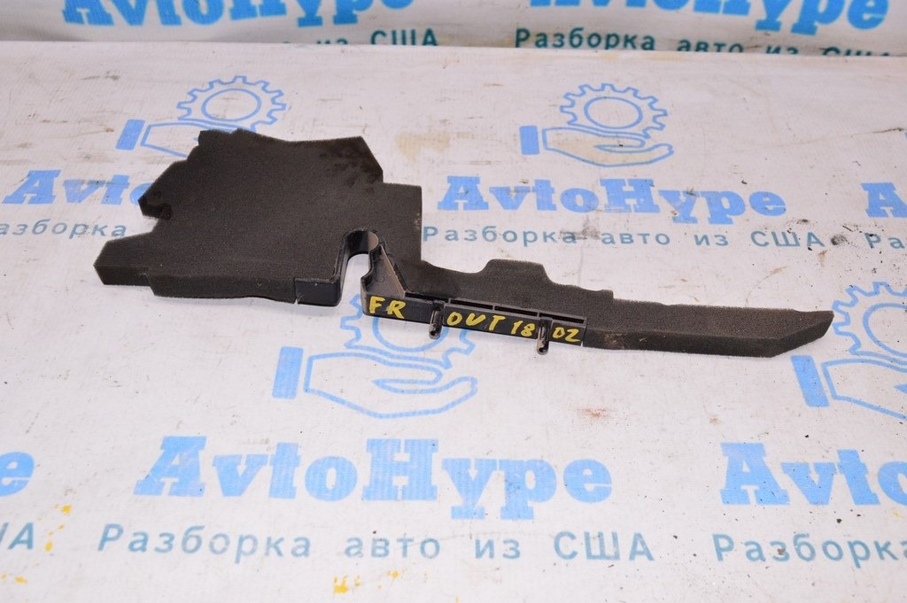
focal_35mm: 36
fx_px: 906
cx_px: 454
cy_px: 302
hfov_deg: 53.2
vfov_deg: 36.8
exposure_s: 1/160
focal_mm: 24
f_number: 8
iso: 1600
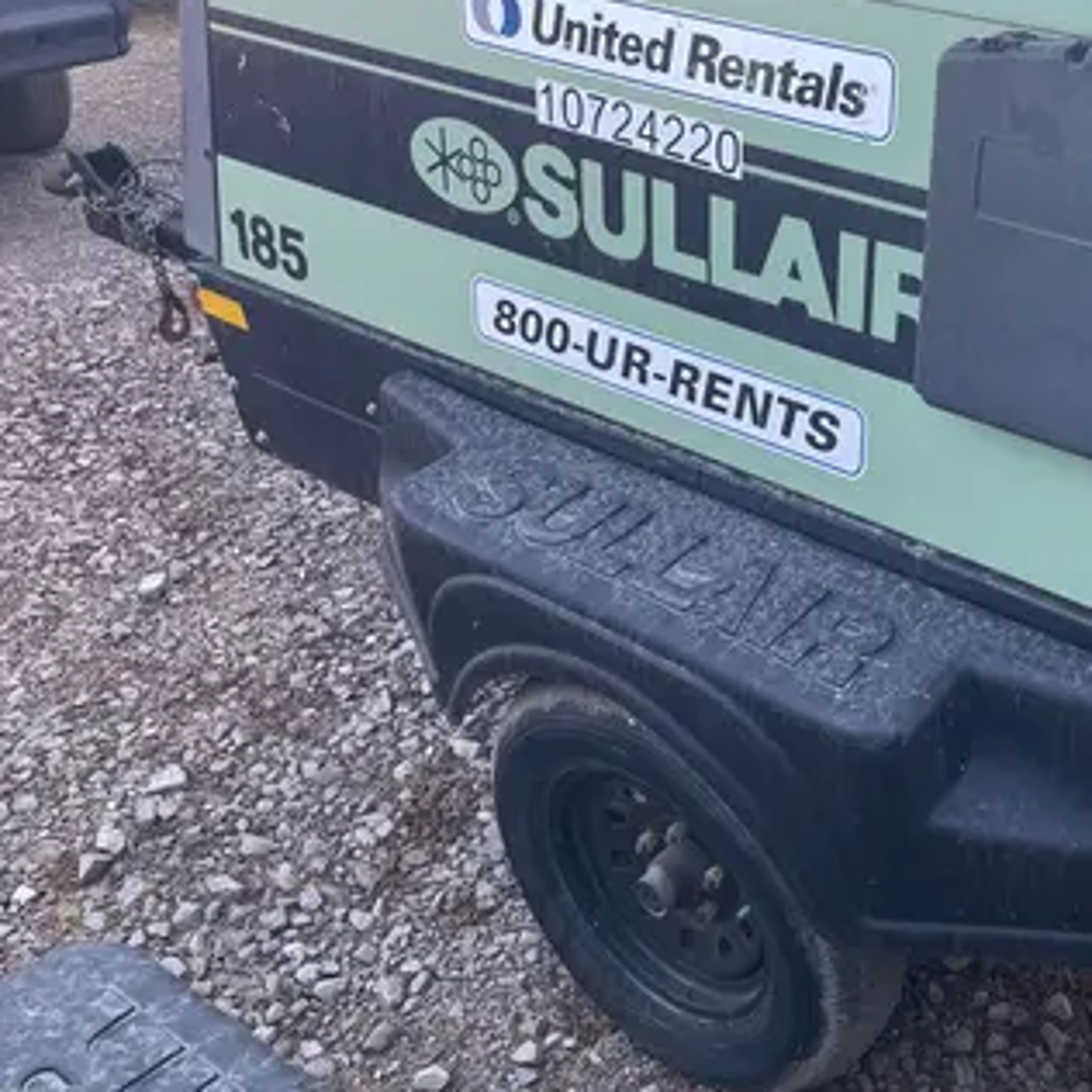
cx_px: 940
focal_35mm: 40
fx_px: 1428
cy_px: 430
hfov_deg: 39.4
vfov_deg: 41.6
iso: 32
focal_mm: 4.2
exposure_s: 1/197
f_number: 1.6
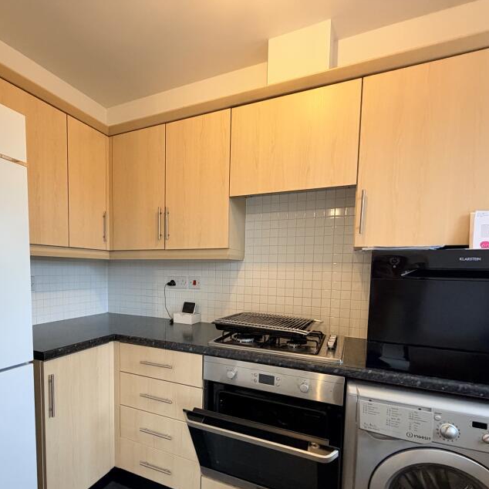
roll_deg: -0.8
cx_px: 195
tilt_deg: -4.3
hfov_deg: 74.0
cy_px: 293
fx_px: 320
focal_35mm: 20
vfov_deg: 74.0
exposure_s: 1/50
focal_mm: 2.22
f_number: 2.2
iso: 500
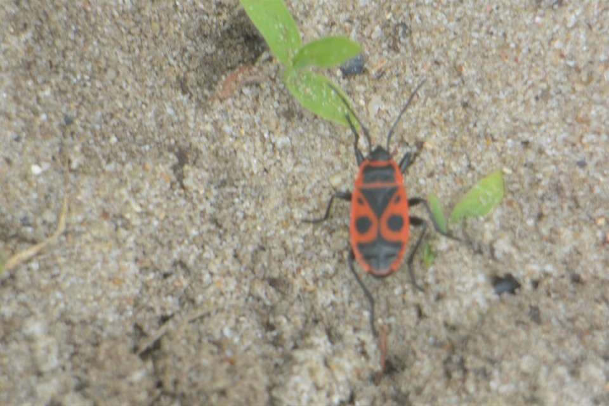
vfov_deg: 4.2
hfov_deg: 6.2
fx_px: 5582
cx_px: 304
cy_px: 203
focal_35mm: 330
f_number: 8
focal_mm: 220
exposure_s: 1/125
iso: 200
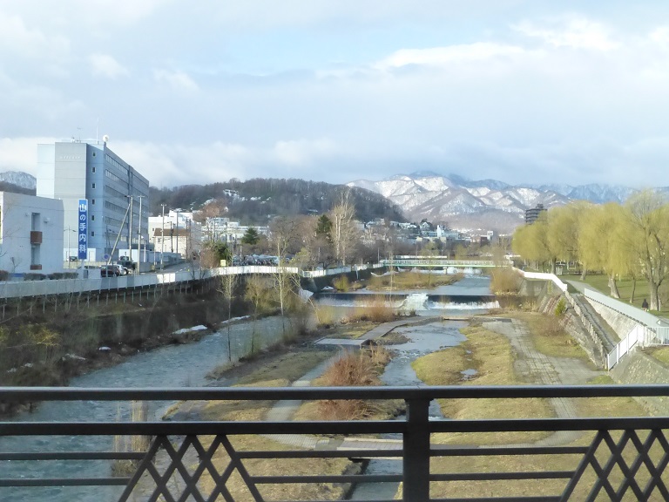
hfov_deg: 42.9
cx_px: 334
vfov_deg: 32.9
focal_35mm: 44
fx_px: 850
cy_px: 251
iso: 1600
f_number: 5.6
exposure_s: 1/2000
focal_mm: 7.9
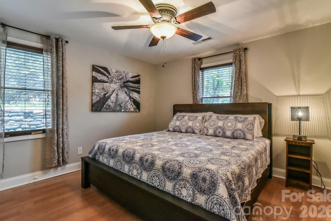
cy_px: 106
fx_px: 156
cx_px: 161
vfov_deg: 70.4
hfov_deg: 93.2
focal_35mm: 17
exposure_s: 1/60
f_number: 7.1
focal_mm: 16
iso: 4000
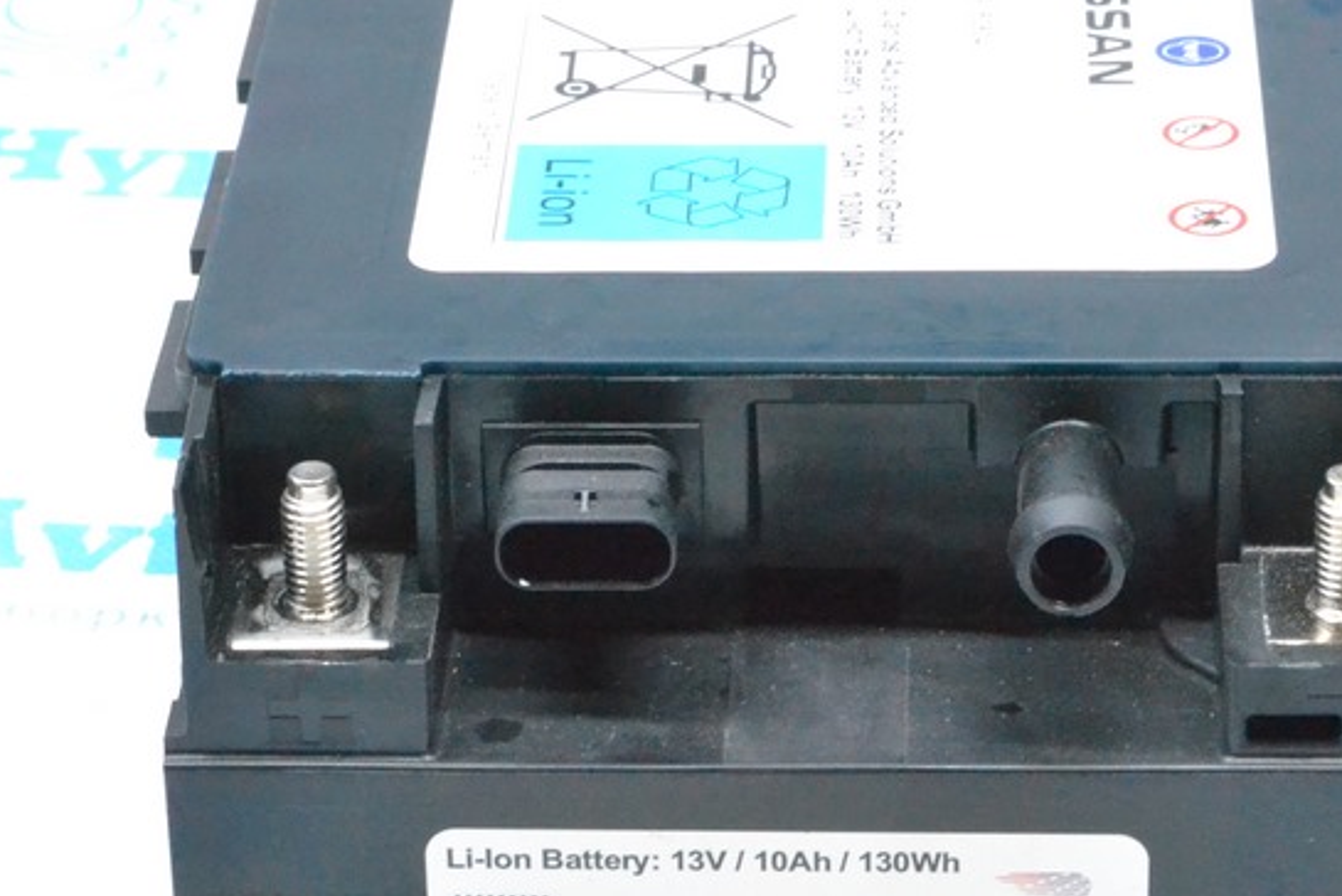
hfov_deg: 13.2
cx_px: 818
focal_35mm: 155
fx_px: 5779
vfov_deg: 8.9
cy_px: 523
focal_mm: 55
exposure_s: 1/50
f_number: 13
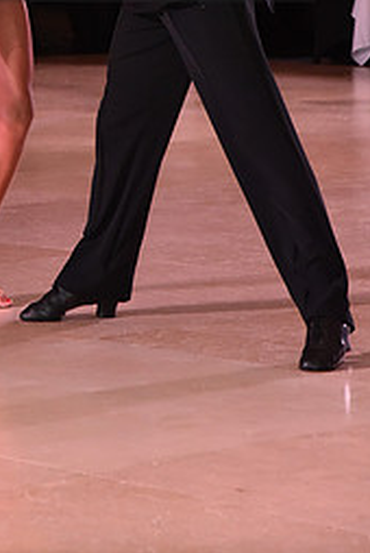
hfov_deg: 7.0
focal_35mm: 196
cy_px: -70
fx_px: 3013
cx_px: 16
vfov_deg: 10.3
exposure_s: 1/320
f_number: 6.3
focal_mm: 86
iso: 2500
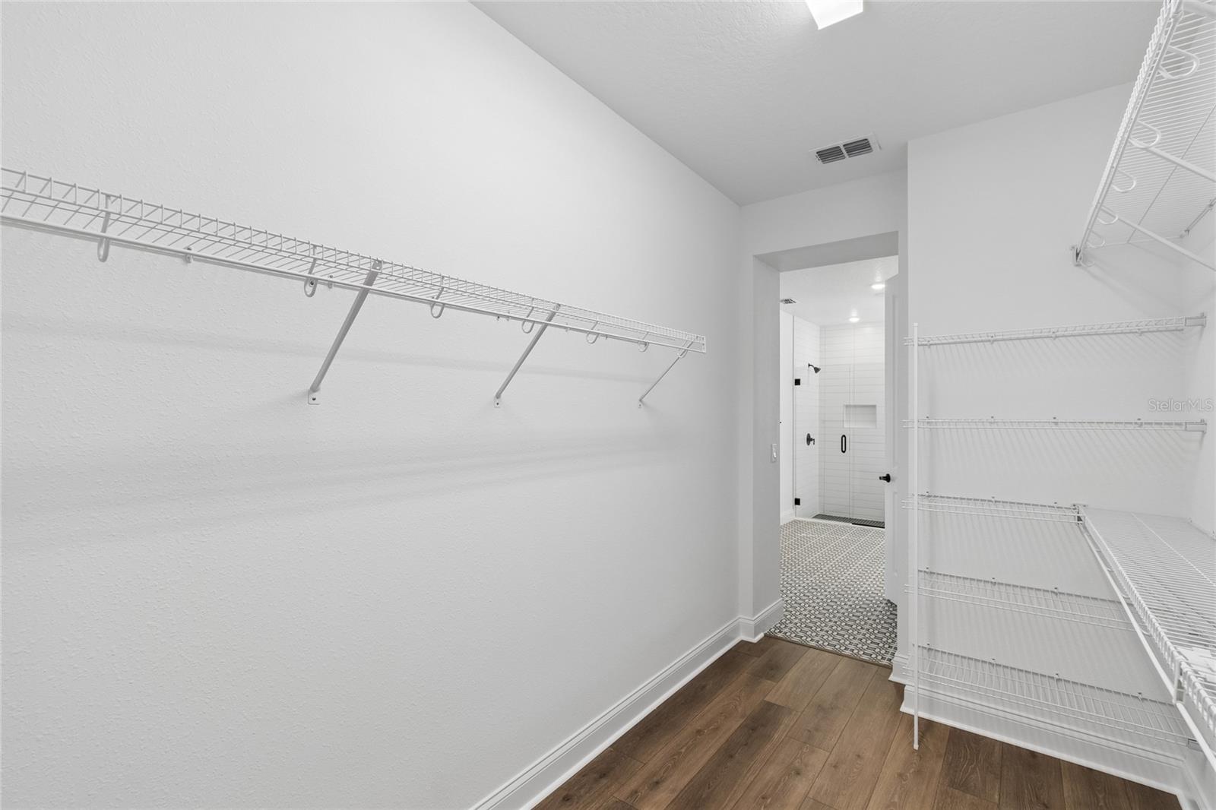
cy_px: 405
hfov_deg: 100.4
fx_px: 507
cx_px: 608
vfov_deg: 77.3
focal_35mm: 15
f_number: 7.1
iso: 100
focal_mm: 10
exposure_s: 1/25
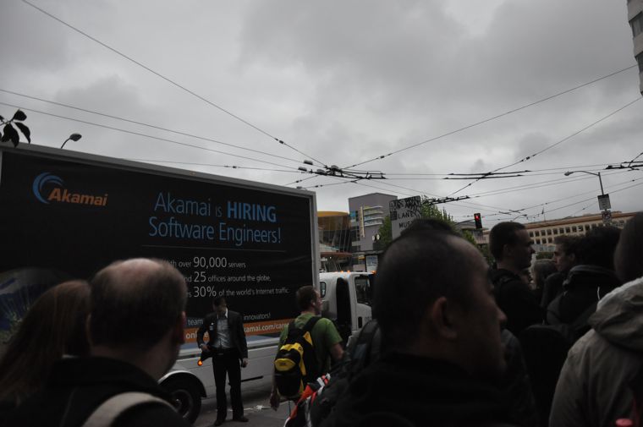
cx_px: 322
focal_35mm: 27
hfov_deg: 67.4
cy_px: 214
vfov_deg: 47.8
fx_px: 482
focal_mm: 18
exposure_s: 1/4000
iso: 1600
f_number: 4
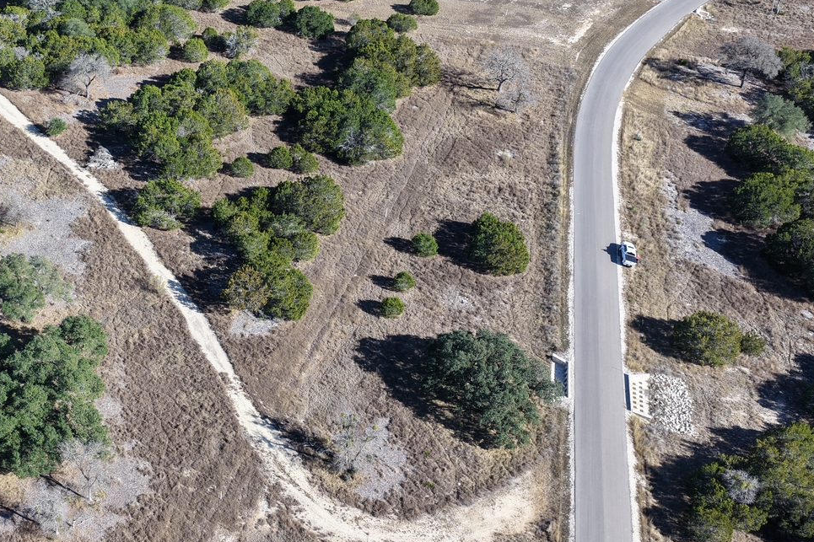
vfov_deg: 28.6
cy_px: 218
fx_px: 1062
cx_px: 173
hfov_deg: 40.4
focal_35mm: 47
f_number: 2.8
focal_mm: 14.45
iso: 160
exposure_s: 1/800
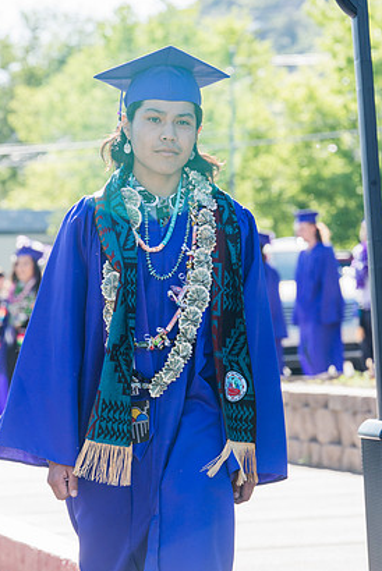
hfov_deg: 8.1
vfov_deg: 12.1
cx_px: 191
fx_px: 2701
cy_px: 281
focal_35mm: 170
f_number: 8
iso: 400
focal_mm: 155
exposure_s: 1/200
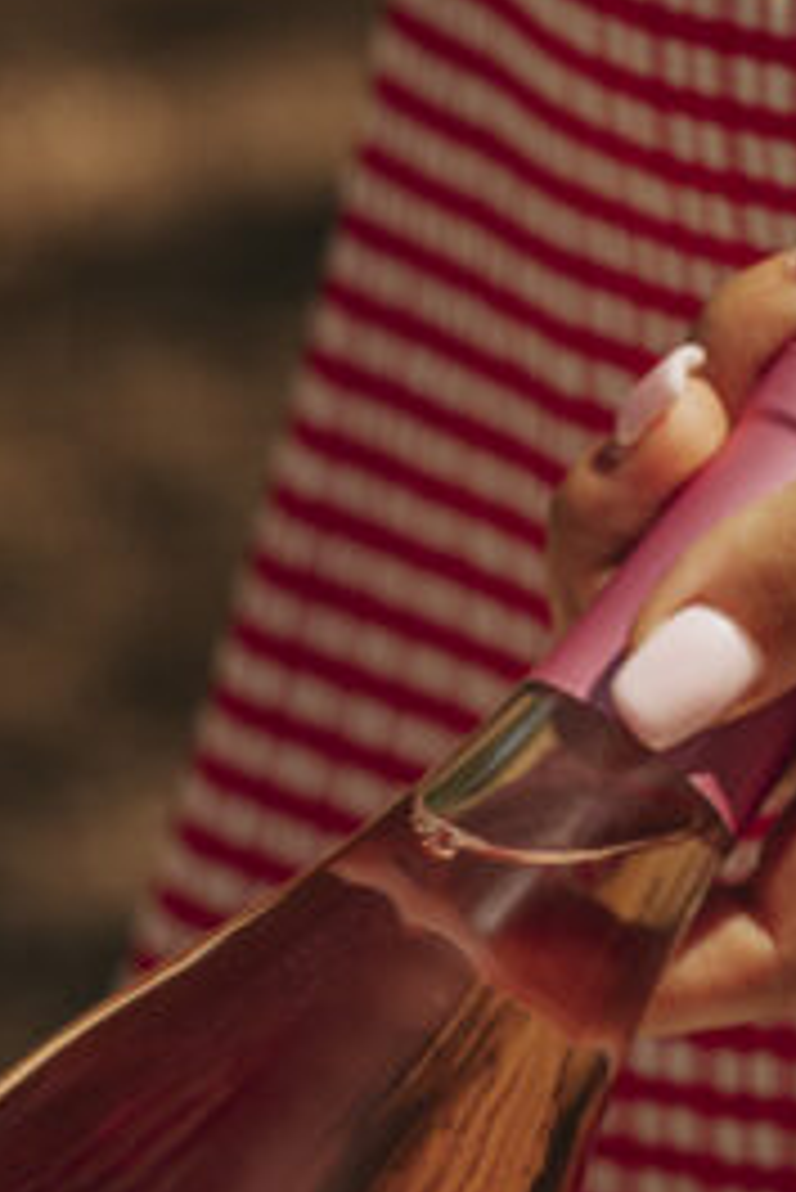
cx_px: -128
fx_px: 13414
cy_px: 1489
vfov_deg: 5.1
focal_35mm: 405
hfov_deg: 3.4
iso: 64
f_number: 5
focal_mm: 105
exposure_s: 1/800
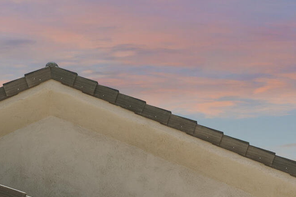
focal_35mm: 137
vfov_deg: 9.3
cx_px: 98
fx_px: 1126
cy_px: 400
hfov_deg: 14.9
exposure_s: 1/320
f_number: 9
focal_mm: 30
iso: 250
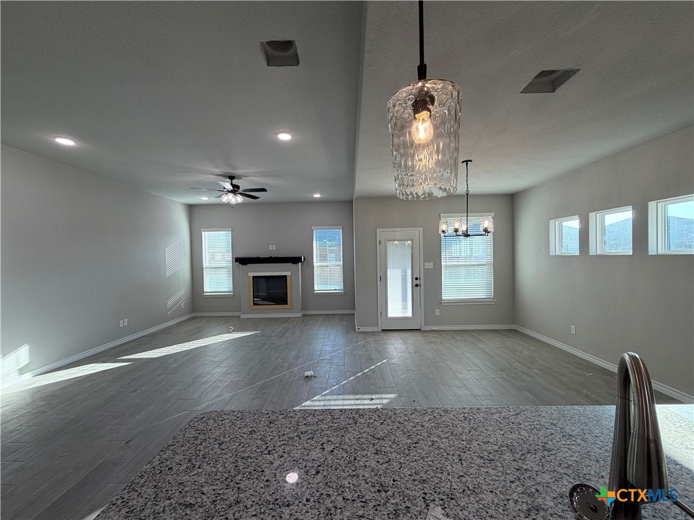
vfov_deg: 85.7
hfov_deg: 102.1
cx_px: 347
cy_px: 260
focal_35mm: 14
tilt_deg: -0.2
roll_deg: +1.2
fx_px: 281
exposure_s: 1/120
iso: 64
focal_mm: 2.22
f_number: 2.2
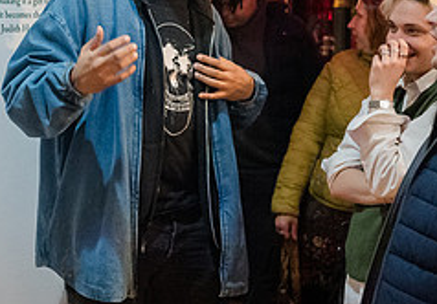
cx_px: 43
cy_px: 92
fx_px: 1121
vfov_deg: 15.4
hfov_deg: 21.6
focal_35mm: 91
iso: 8000
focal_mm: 35
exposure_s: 1/125
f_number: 3.2
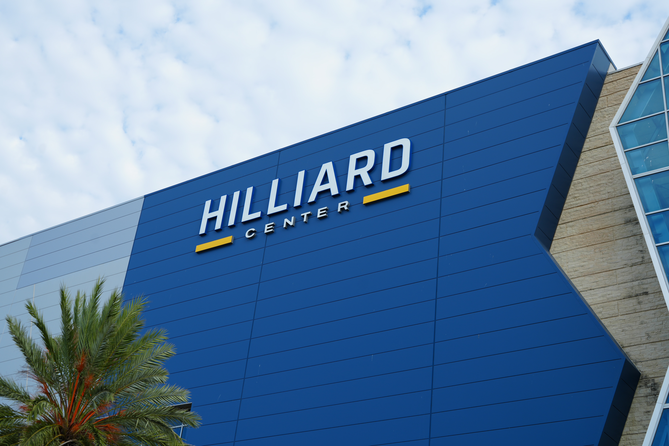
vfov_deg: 27.5
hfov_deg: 40.3
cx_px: 334
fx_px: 911
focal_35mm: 49
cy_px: 223
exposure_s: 1/320
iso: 100
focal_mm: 49
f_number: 5.6
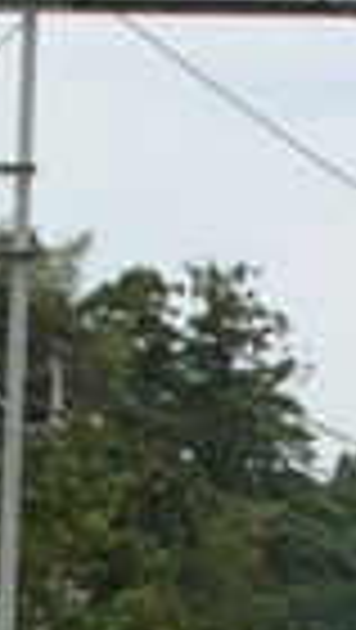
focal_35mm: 279
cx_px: 1622
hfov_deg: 4.0
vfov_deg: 7.7
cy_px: 585
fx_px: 4671
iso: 50
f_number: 5.6
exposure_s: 1/164
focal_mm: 5.8
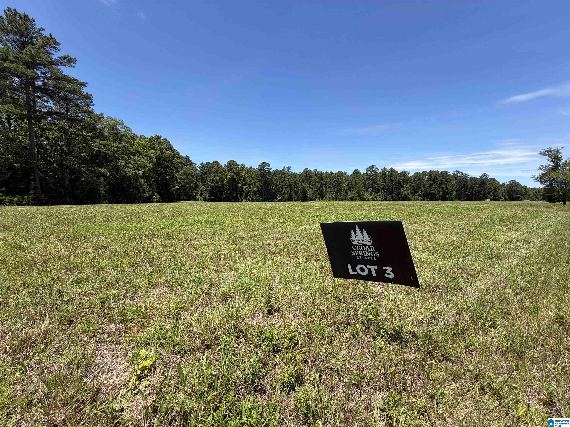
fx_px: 231
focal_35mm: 14
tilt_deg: -4.7
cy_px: 214
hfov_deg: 102.1
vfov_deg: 85.7
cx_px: 285
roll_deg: -2.4
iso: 32
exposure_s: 1/770
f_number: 2.2
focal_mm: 2.22
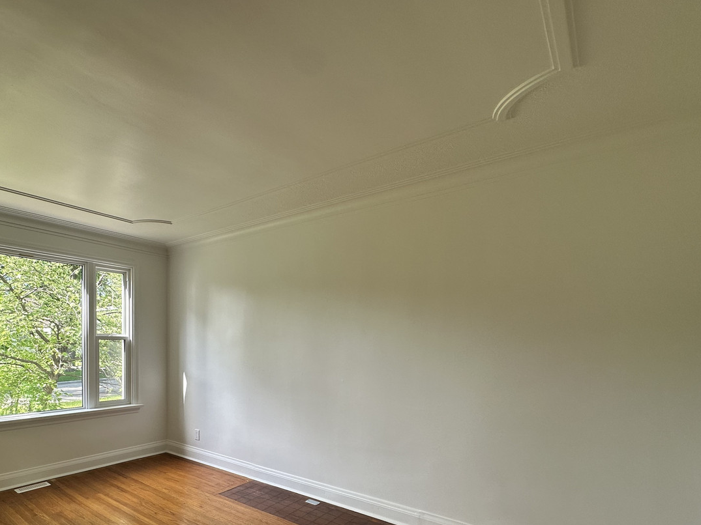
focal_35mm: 20
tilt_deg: -1.0
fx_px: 405
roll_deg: -0.9
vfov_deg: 64.1
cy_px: 354
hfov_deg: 79.2
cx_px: 237
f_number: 2.2
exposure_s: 1/99
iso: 50
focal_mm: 2.22
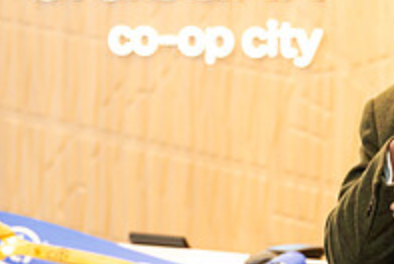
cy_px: 168
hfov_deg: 12.5
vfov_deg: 8.4
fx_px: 1798
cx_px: 288
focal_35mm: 164
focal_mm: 52
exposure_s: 1/125
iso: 400
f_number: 3.2
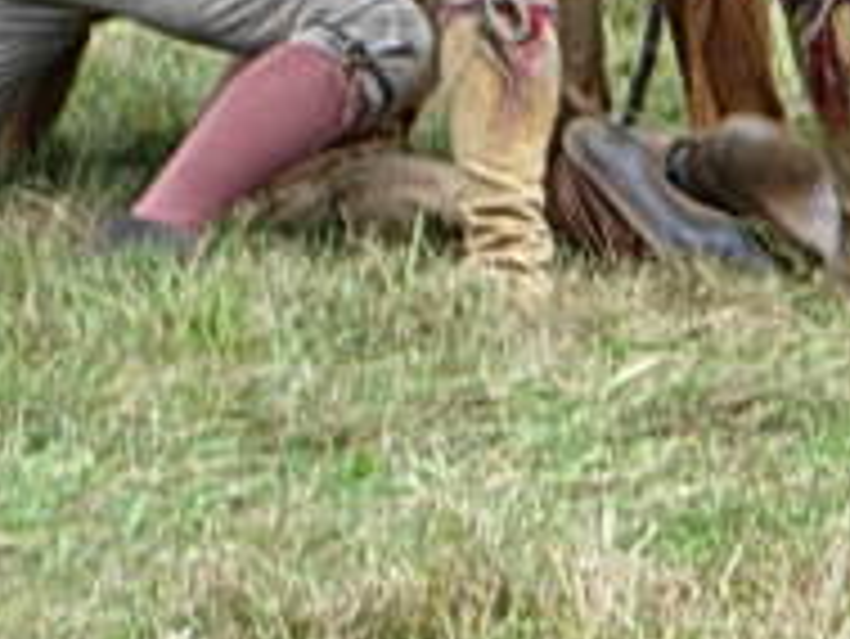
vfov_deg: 3.5
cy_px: -284
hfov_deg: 4.6
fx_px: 10492
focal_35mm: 427
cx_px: 846
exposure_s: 1/157
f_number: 5.3
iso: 50
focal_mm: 26.3
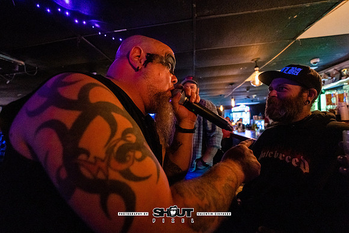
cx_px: 170
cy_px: 115
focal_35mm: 14
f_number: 2.8
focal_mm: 14
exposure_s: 1/250
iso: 3200
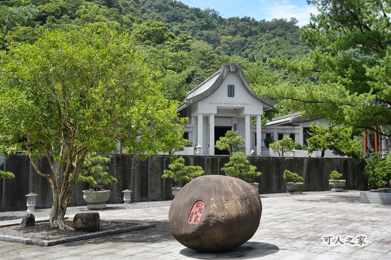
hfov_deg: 45.6
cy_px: 130
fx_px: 465
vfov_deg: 31.3
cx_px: 196
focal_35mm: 43
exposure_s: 1/2500
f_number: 9
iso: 2500
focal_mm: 42.8
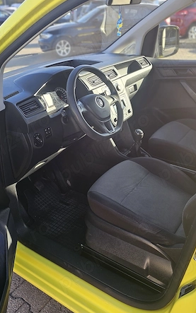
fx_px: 282
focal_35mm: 33
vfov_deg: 58.1
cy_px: 155
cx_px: 54
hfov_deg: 37.6
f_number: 1.7
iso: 12
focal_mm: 6.3
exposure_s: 1/100
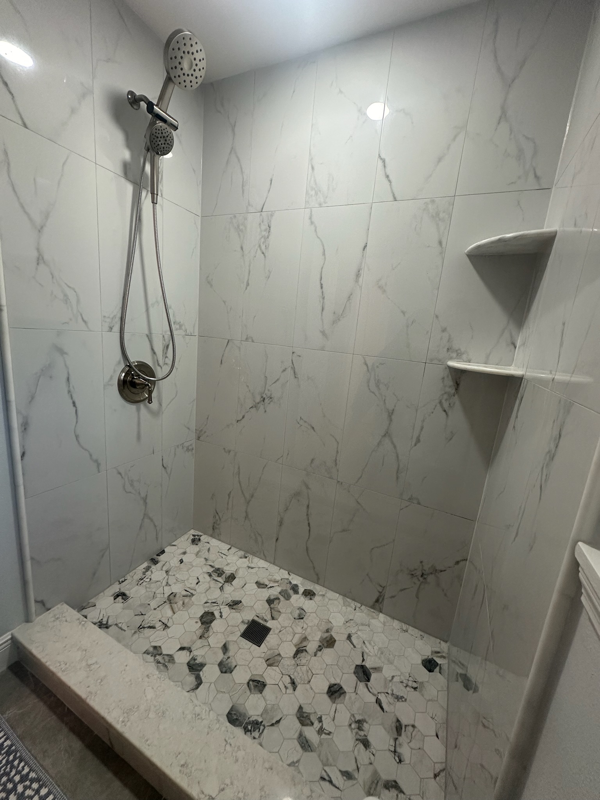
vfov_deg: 102.1
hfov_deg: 85.7
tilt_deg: -10.3
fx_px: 324
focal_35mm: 14
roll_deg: -6.2
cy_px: 400
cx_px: 300
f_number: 2.2
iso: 200
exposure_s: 1/120
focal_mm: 2.22
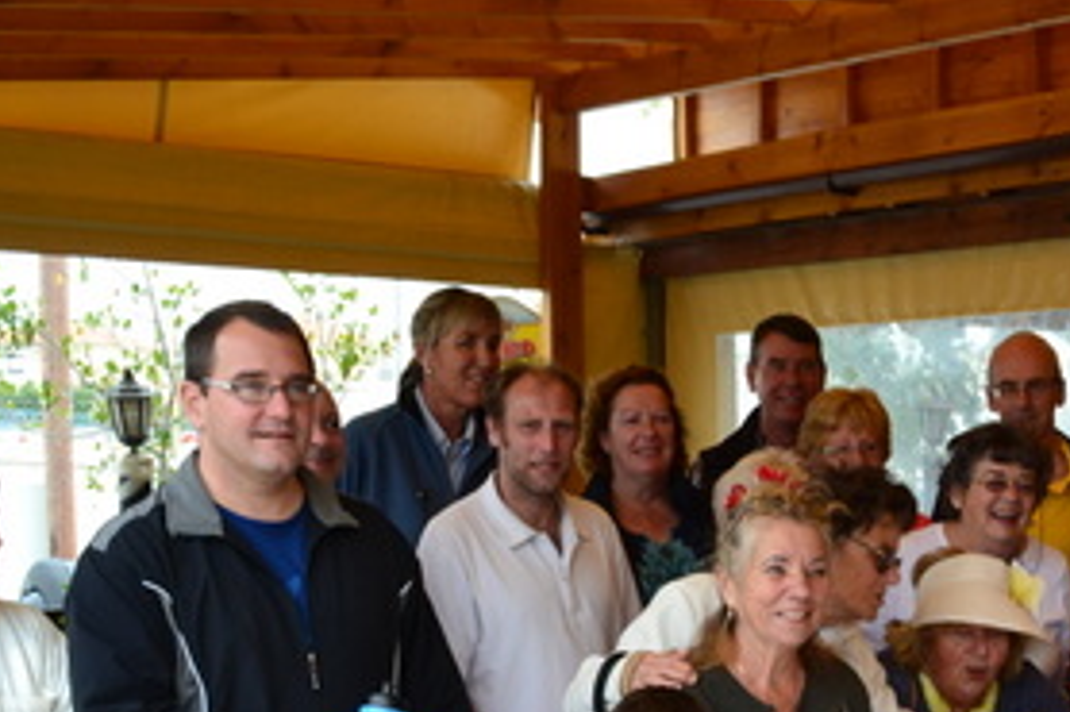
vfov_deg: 17.3
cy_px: 787
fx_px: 2257
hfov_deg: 25.4
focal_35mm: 76
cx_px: 1062
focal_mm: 22
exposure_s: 1/80
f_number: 9
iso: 400
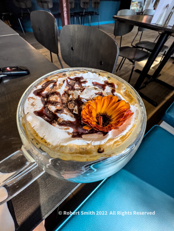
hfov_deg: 89.9
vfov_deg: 106.2
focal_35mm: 13
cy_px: 116
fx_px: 87
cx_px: 87
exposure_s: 1/120
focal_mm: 1.57
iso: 64
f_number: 1.8
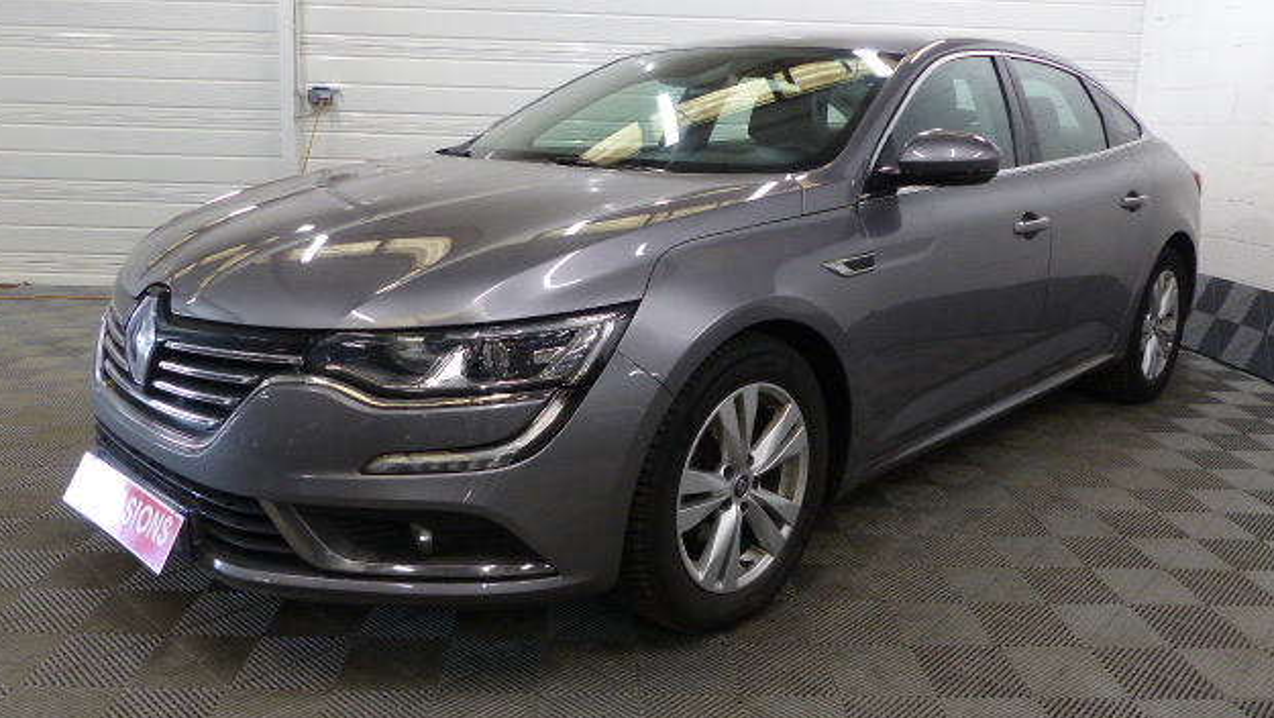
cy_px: 308
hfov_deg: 66.1
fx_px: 980
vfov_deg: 40.1
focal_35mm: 29
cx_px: 638
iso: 320
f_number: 2.8
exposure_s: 1/60
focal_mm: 4.5
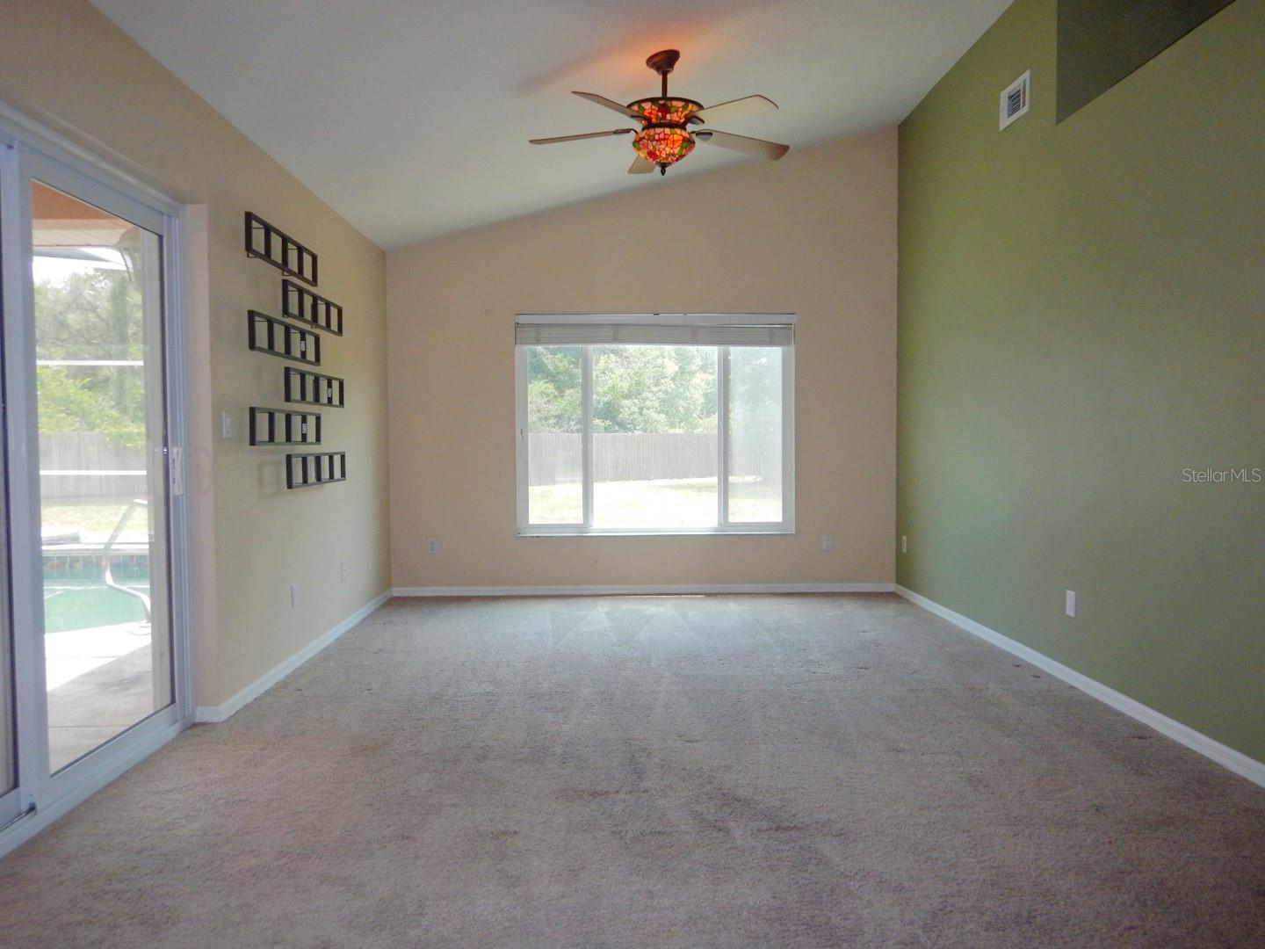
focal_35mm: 24
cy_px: 474
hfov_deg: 71.6
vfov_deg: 56.8
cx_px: 632
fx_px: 877
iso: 125
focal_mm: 4.3
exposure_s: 1/125
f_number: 2.8
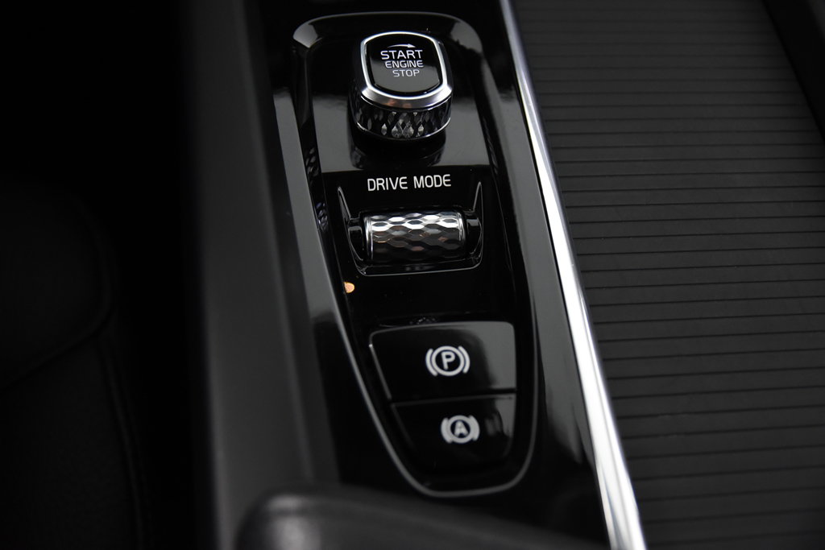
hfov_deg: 42.3
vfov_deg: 29.0
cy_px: 275
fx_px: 1066
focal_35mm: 46
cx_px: 412
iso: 2000
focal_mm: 31
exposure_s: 1/50
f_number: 3.3
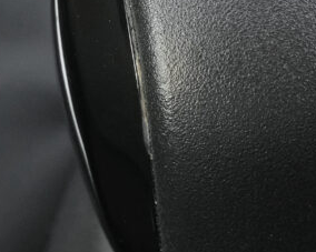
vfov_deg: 8.4
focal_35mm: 183
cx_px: 170
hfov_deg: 10.6
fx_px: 1711
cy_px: -54
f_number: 9
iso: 2000
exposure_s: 1/50
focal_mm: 36.3
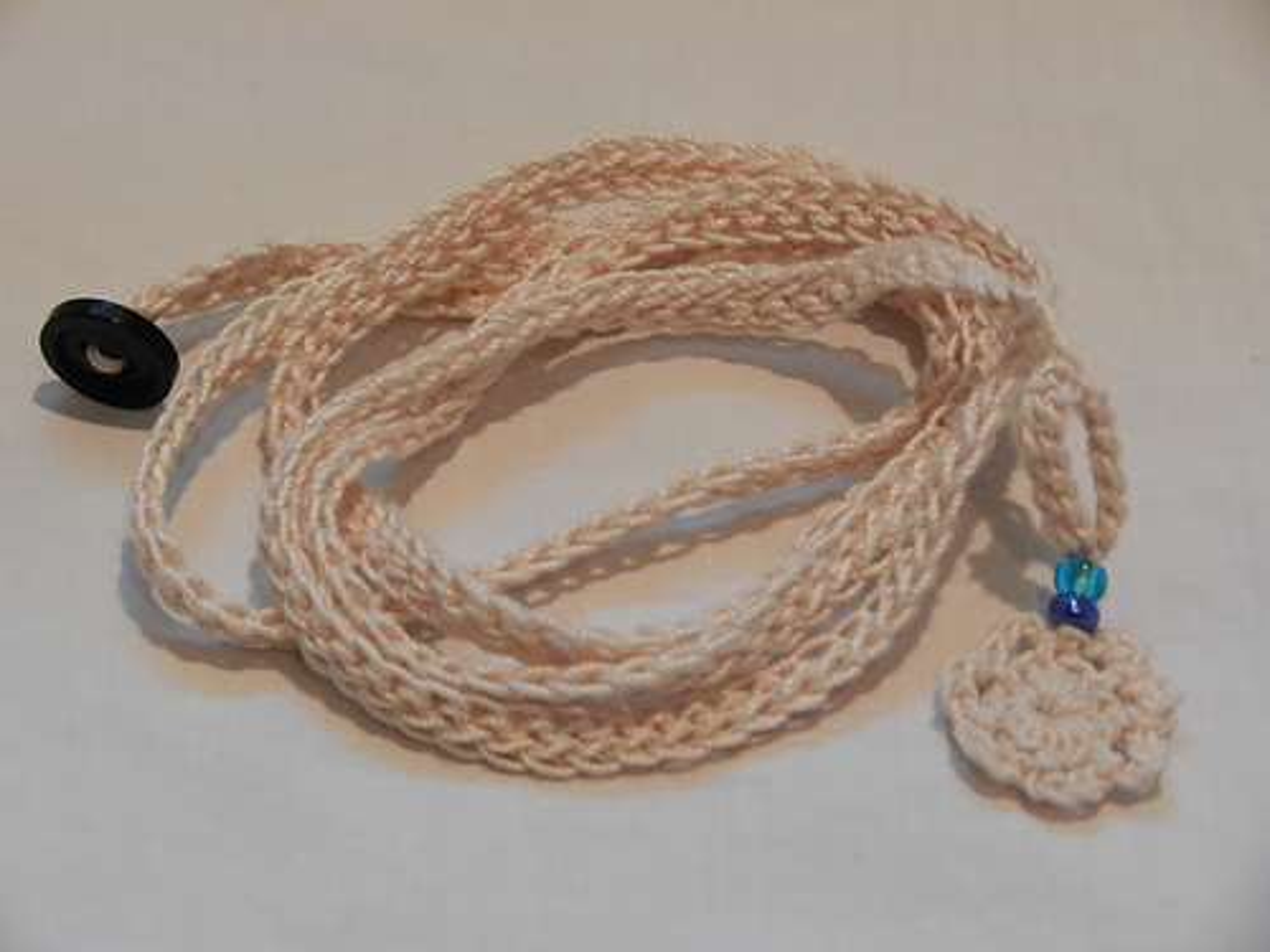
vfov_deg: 12.0
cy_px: 476
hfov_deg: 16.0
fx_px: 4513
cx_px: 635
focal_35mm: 123
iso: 400
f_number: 5.1
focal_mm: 22.2
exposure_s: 1/30
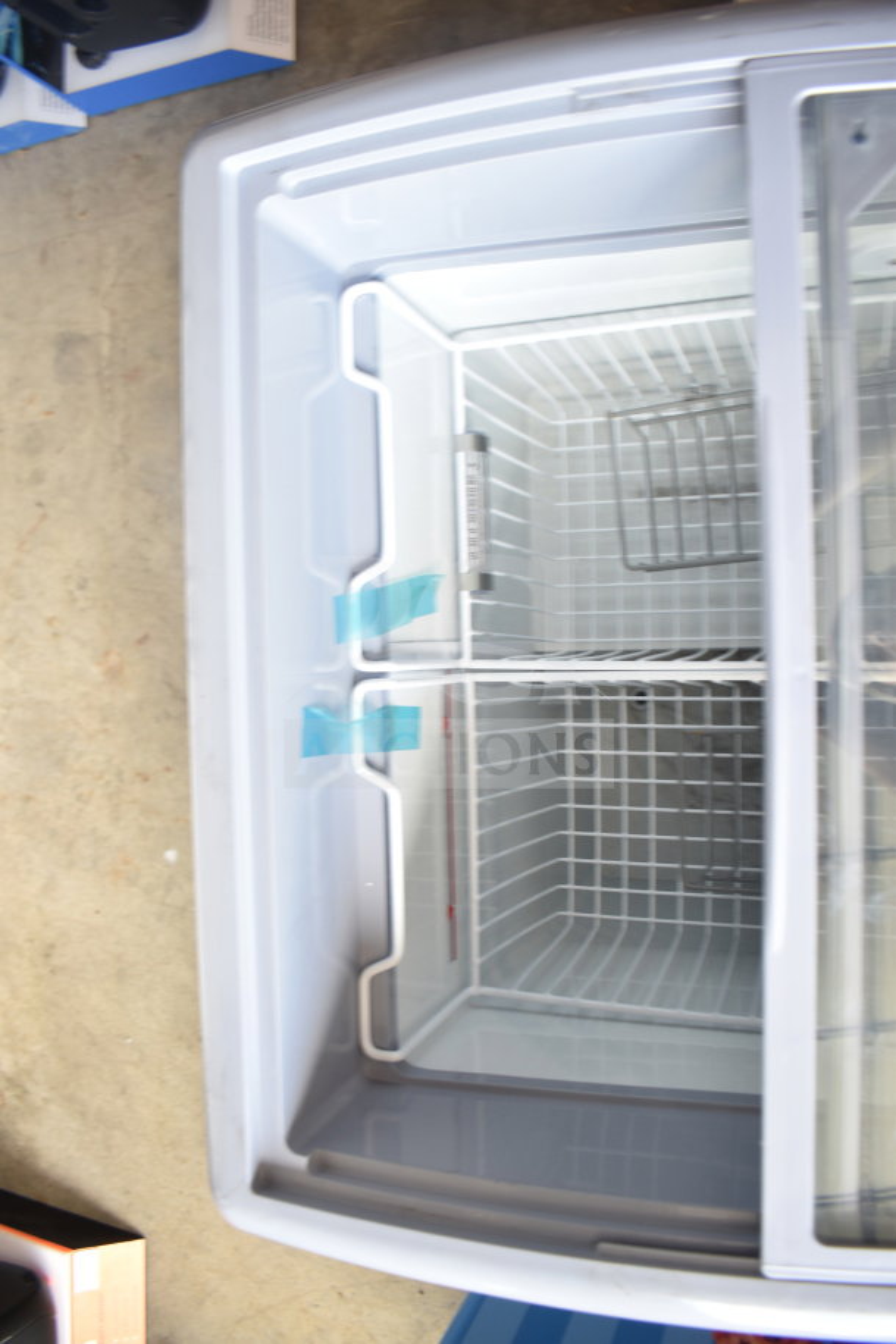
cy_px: 672
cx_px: 448
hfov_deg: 47.9
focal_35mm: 27
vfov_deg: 67.4
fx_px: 1008
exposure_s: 1/30
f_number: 3.5
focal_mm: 18
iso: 280
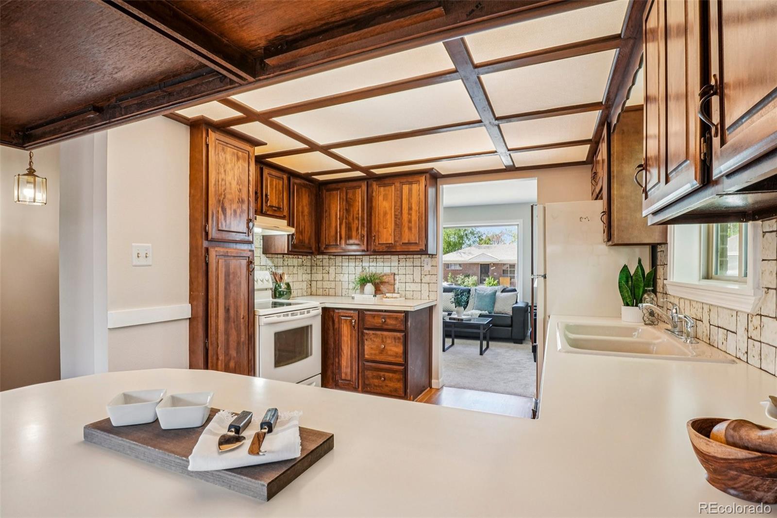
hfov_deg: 95.0
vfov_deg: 72.0
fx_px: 356
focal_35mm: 16
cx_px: 388
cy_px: 259
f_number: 8
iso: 250
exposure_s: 1/30
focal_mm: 11
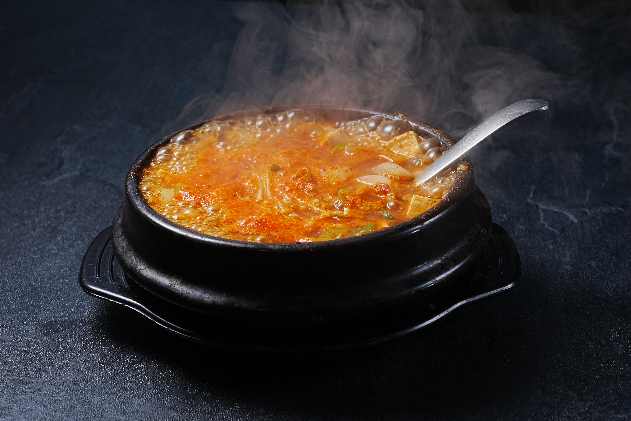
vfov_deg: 19.5
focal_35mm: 70
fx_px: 1227
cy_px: 210
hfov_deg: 28.8
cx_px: 316
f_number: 11
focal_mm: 70
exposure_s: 1/100
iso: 160
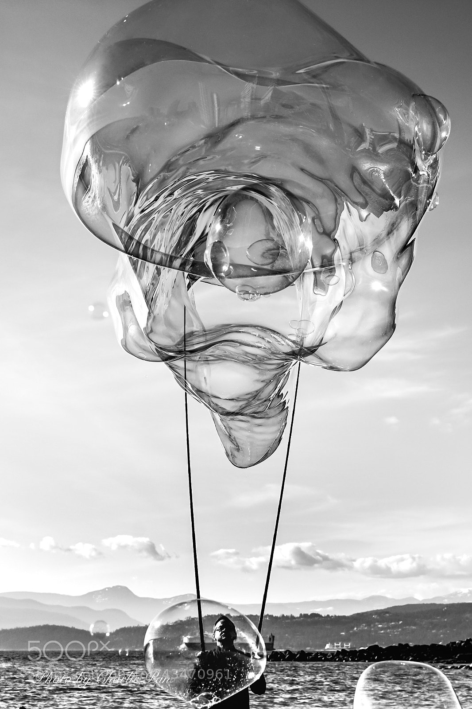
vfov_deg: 42.8
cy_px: 354
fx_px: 905
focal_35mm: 46
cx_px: 236
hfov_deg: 29.2
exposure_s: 1/640
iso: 80
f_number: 8
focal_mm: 46
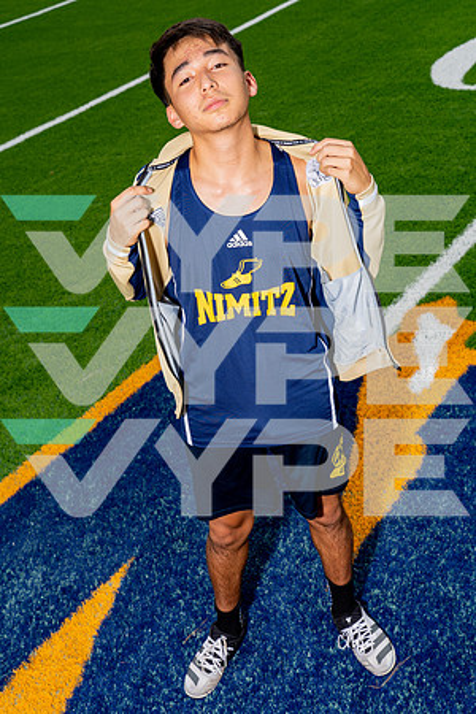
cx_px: 238
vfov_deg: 39.6
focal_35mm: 50
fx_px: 992
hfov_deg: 27.0
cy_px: 357
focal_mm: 50
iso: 100
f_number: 8
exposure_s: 1/250
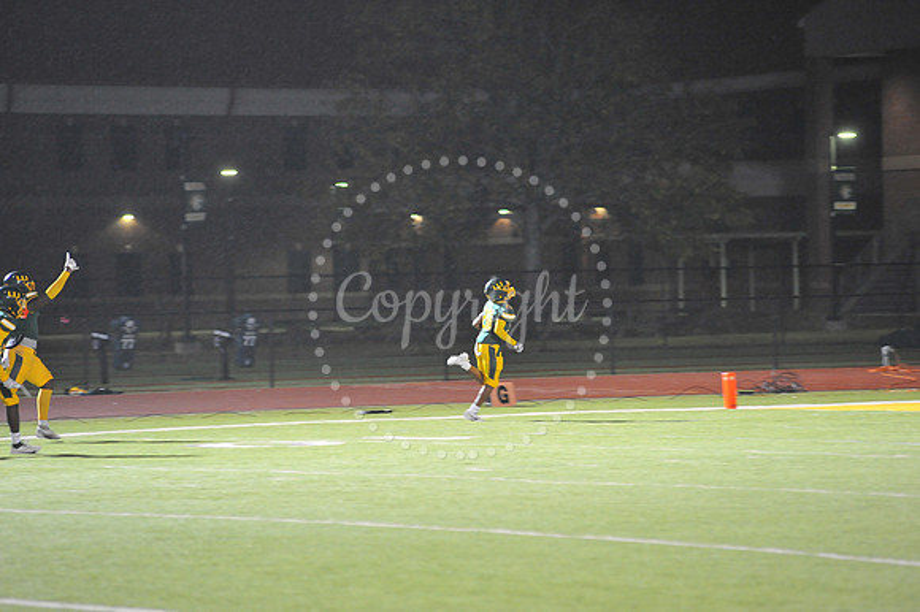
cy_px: 306
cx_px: 460
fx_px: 5108
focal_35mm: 200
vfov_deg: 6.9
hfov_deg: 10.3
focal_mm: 200
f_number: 4
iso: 4000
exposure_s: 1/160
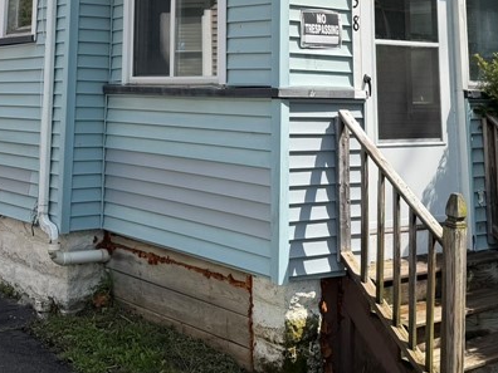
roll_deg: -0.4
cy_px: -49
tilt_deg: +9.5
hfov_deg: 31.1
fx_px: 892
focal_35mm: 62
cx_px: 205
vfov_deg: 22.2
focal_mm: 6.76
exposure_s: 1/2703
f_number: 1.78
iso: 80
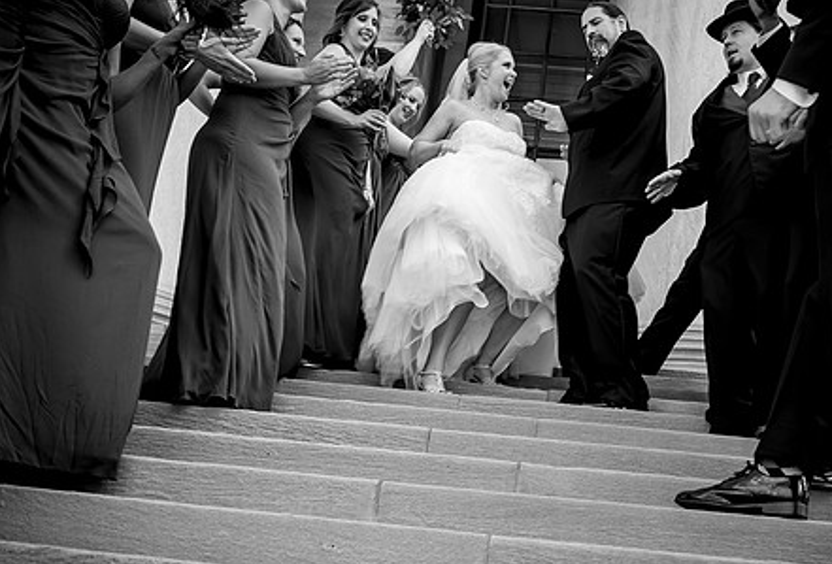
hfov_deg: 41.3
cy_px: 431
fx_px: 1092
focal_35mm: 47
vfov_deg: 28.5
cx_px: 545
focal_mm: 24
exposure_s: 1/200
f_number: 4
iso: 200
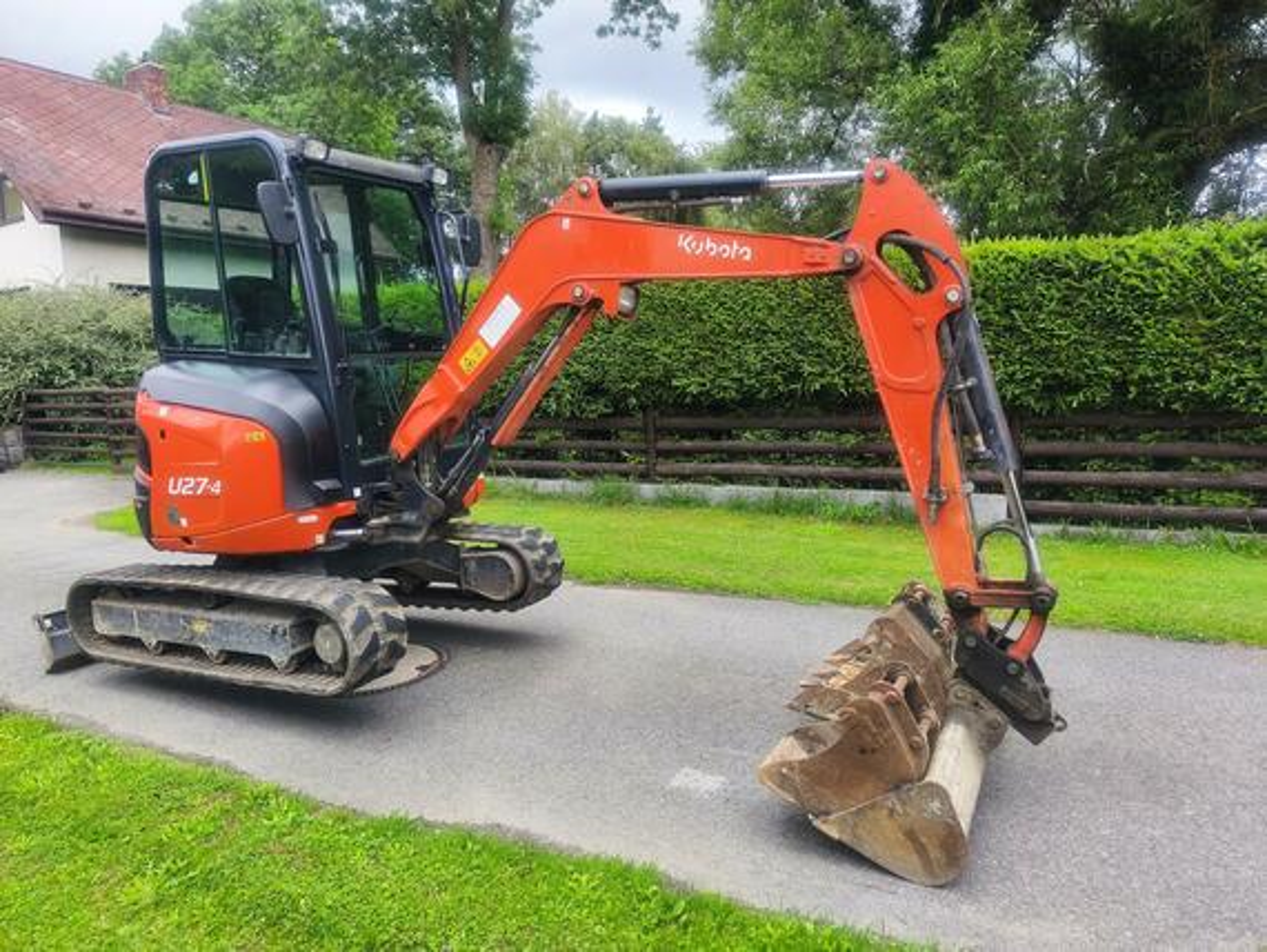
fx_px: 842
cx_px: 634
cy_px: 476
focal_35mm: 23
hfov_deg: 73.9
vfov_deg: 58.9
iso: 50
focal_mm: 6.18
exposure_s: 1/125
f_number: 1.65
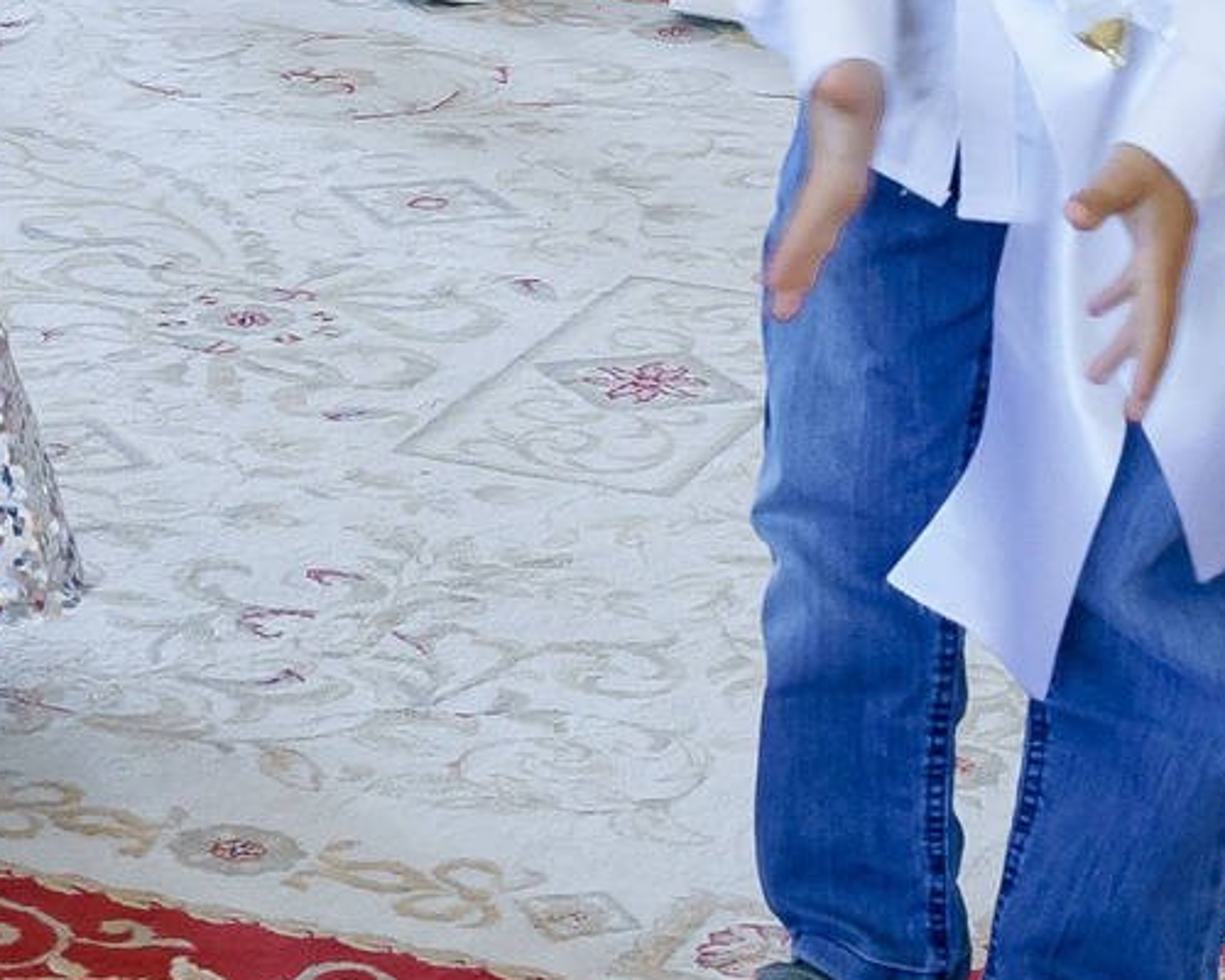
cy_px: -598
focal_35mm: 173
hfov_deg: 11.0
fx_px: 6272
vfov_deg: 8.7
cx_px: -248
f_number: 5
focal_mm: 35
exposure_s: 1/160
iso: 2500
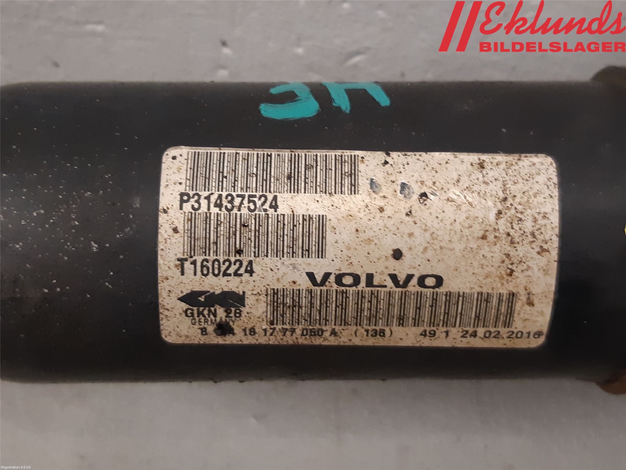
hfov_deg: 67.3
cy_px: 235
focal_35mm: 26
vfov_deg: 53.1
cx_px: 313
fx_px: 470
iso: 200
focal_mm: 3.93
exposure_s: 1/50
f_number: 1.7
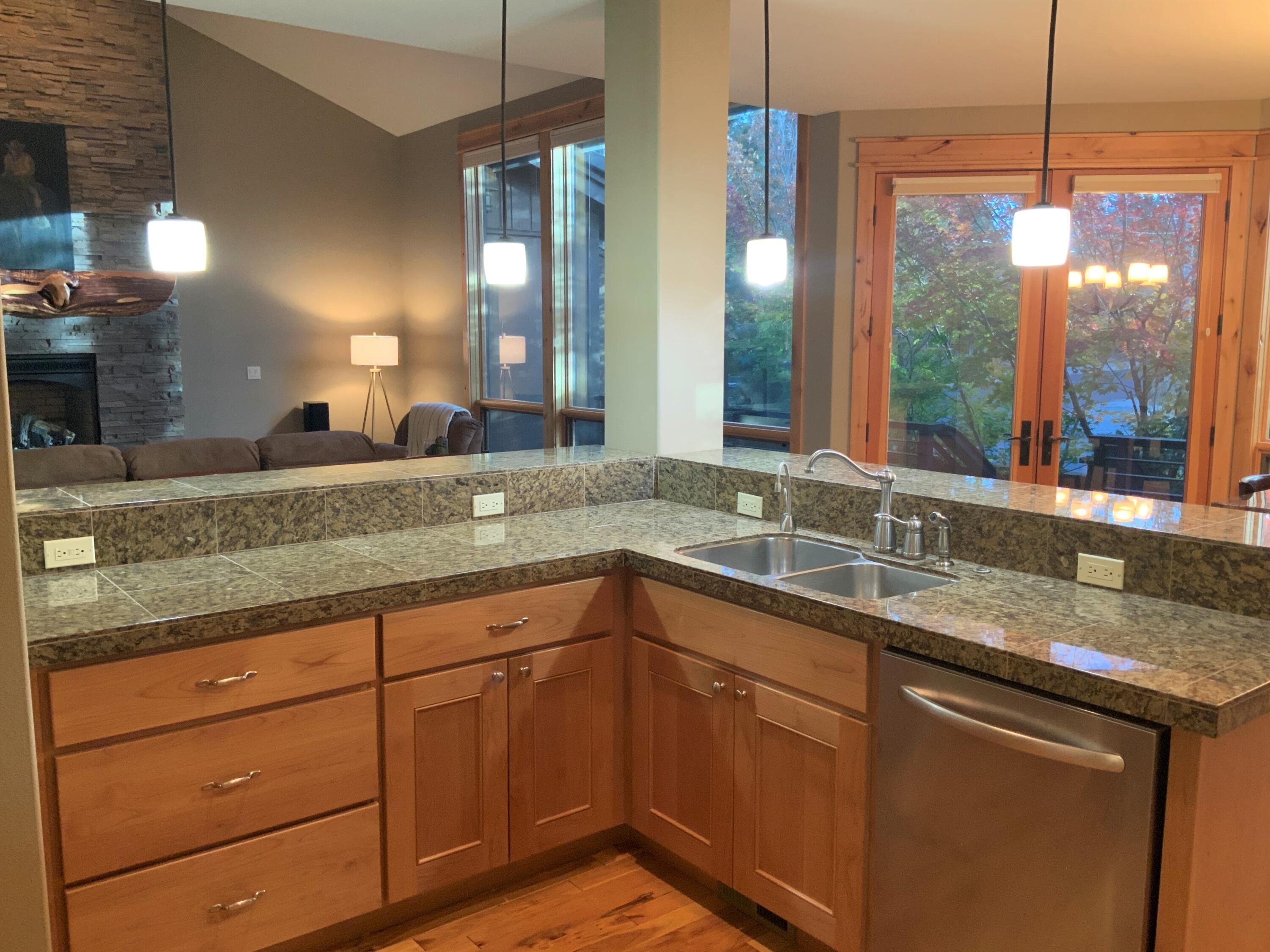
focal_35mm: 29
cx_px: 635
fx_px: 1064
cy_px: 476
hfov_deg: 61.7
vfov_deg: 48.2
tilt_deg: -7.0
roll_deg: -0.9
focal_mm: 3
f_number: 1.8
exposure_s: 1/60
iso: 200
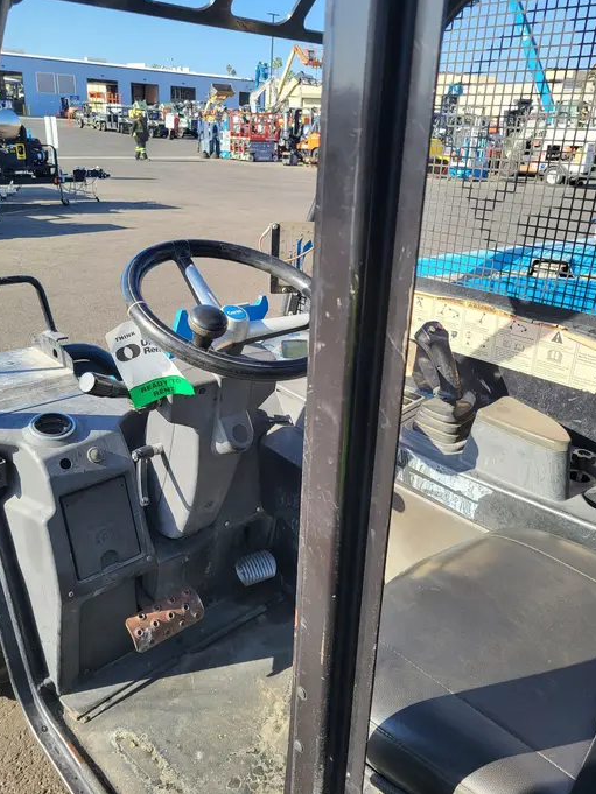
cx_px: 287
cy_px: 369
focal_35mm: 28
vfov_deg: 63.4
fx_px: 643
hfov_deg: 49.7
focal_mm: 5.4
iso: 40
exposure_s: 1/897
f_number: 1.8
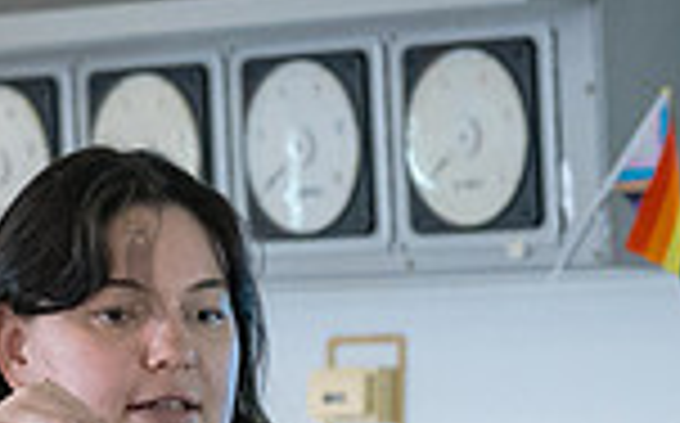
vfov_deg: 3.8
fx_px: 6312
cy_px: 679
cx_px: 127
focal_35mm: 341
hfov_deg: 6.2
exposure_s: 1/500
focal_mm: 86
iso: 6400
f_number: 5
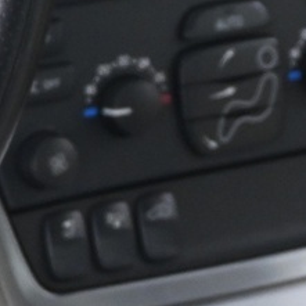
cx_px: -418
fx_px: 2711
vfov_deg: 6.4
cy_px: -118
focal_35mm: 271
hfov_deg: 6.2
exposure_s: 1/6
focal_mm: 29
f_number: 4.8
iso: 1600
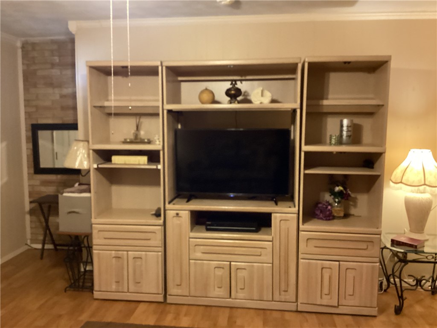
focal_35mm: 31
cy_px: 164
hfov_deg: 58.4
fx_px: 391
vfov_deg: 45.4
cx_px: 218
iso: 500
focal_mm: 3.3
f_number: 2.4
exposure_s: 1/30
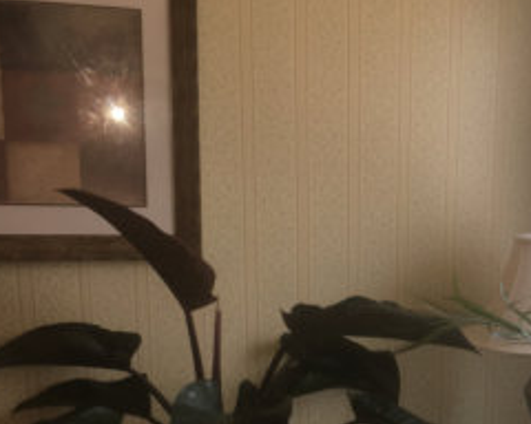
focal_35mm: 59
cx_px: 416
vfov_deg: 25.3
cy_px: 343
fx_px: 927
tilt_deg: -13.0
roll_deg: -0.5
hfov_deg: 31.2
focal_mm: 4.15
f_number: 2.2
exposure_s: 1/30
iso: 50
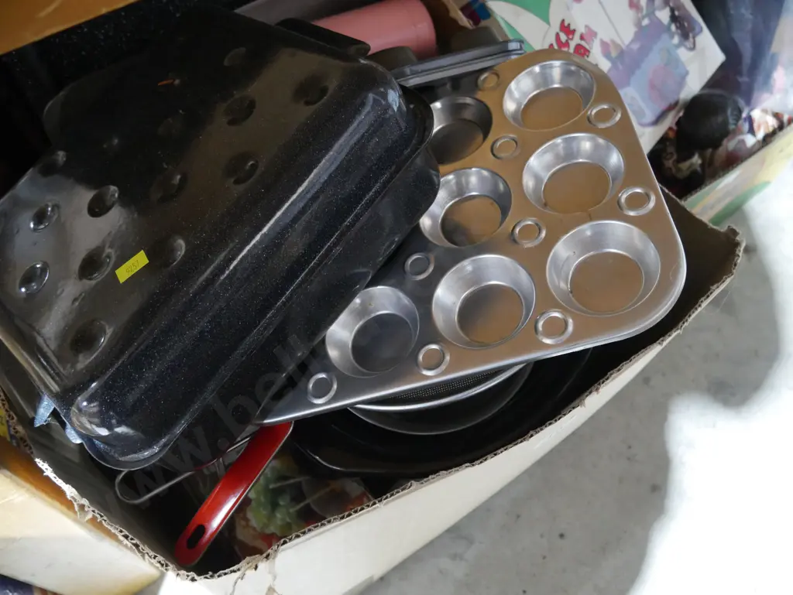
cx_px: 396
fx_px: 642
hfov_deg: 63.4
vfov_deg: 49.8
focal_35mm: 28
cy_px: 298
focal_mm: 14
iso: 3200
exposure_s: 1/25
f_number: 3.5
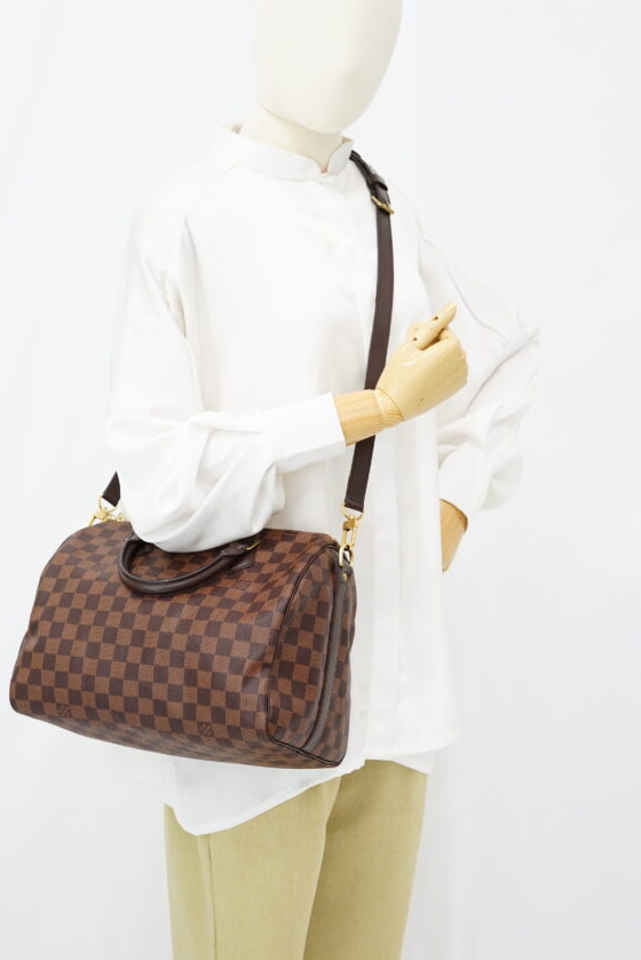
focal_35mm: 61
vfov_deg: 32.9
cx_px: 276
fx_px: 1628
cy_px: 479
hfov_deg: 22.3
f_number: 6.3
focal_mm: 50
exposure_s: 1/6
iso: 640
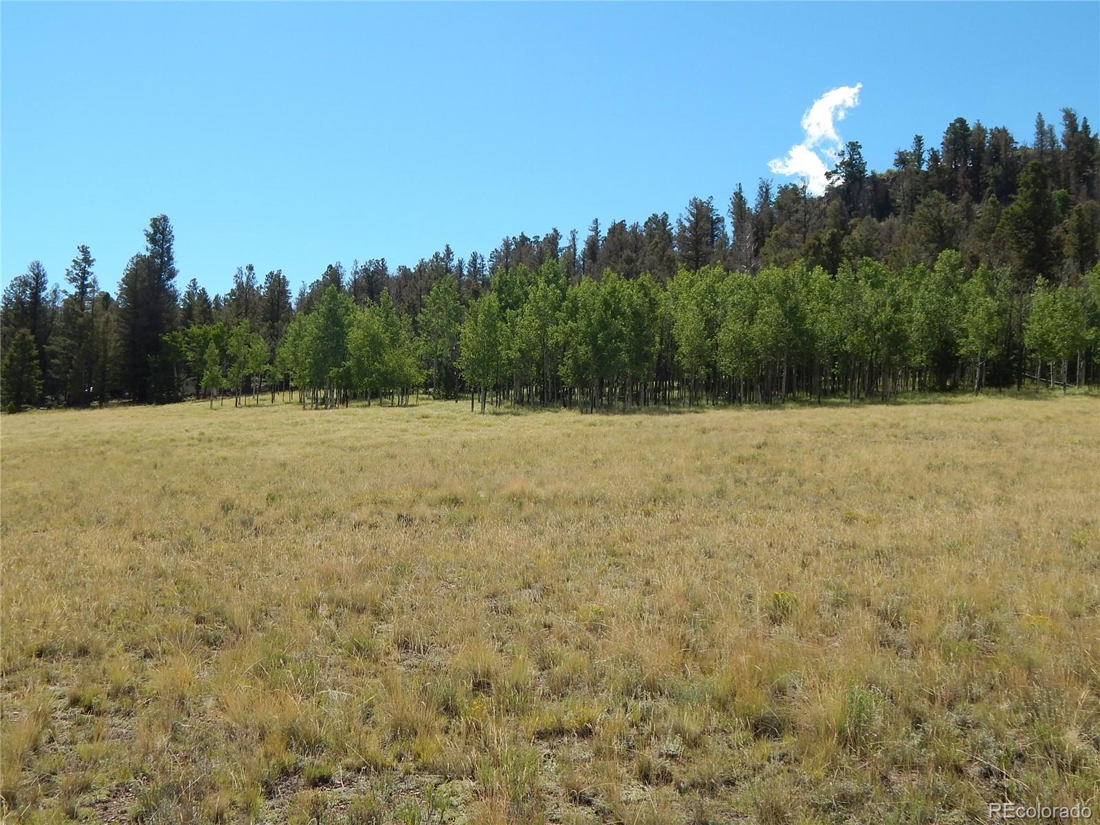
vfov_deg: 37.7
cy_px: 412
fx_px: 1208
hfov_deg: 49.0
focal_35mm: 38
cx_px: 550
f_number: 6.9
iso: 125
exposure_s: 1/400
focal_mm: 6.8
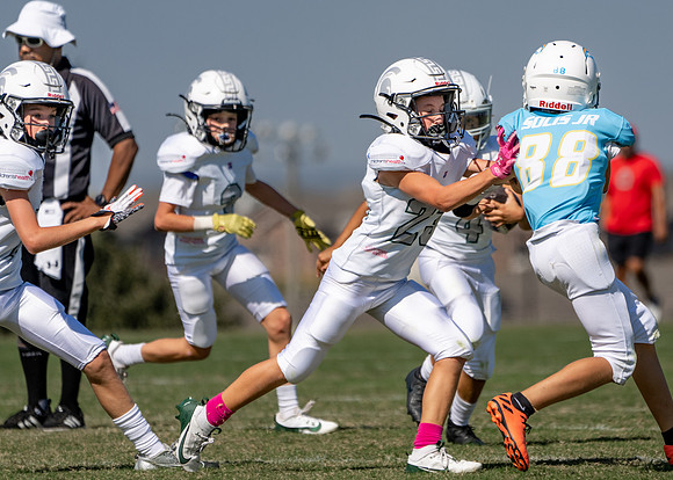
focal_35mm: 635
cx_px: 532
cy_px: 218
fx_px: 12127
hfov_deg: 3.2
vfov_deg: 2.3
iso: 100
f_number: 5.6
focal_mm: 400
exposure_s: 1/1600
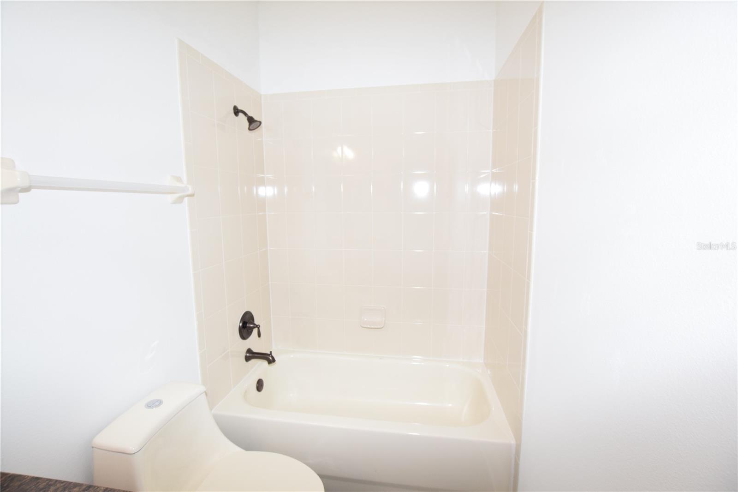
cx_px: 369
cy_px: 246
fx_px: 307
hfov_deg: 100.4
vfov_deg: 77.3
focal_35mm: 15
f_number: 5.6
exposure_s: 1/125
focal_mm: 10
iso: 800
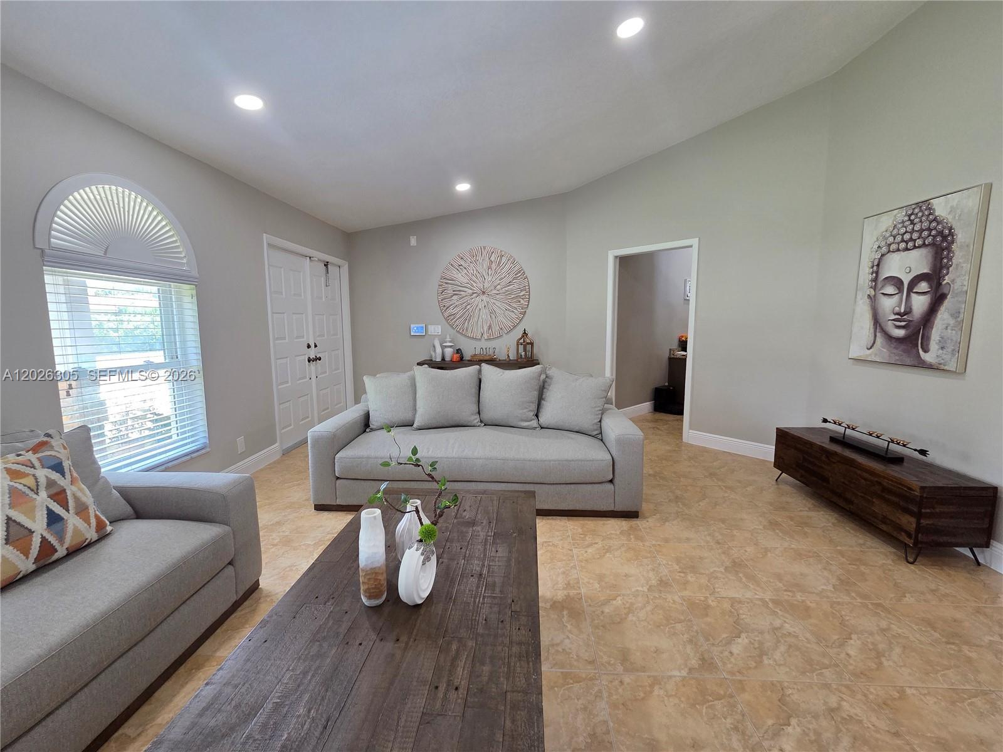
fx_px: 377
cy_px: 376
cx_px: 502
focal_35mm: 13
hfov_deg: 106.2
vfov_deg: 89.9
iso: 200
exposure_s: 1/60
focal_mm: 2.2
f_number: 2.2
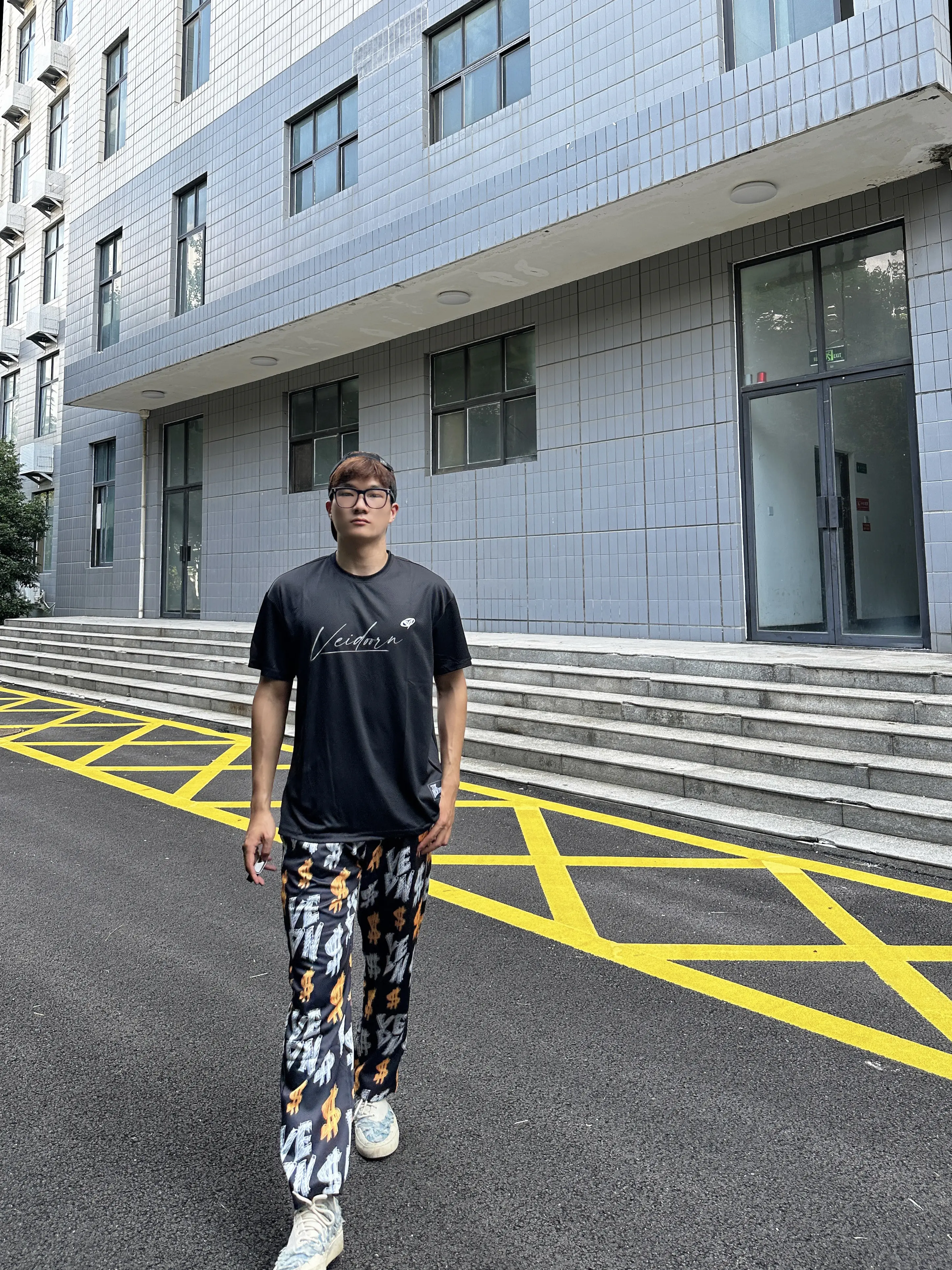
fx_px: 880
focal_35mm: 24
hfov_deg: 56.8
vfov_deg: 71.6
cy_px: 635
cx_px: 476
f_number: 1.78
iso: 80
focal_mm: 6.86
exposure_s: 1/280
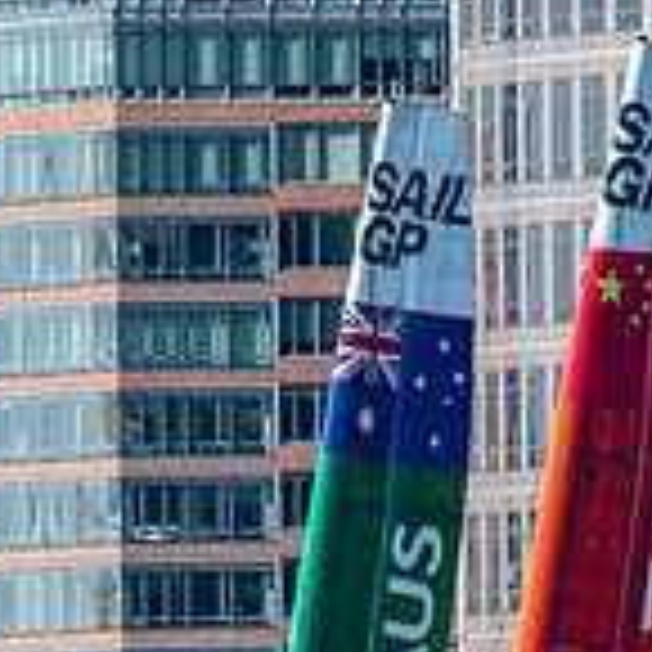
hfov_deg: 0.7
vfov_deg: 0.7
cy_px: 884
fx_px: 53913
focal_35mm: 2530
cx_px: 307
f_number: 5.6
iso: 500
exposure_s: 1/1600
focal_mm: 420
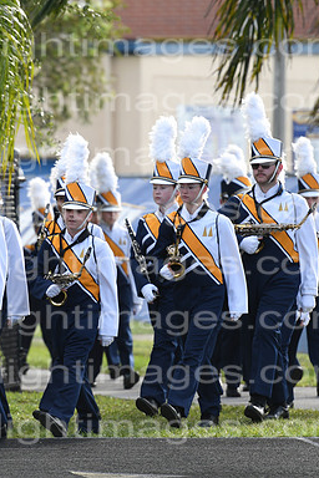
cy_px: 238
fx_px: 6021
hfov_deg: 3.0
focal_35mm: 453
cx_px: 66
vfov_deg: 4.6
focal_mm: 200
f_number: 4
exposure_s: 1/800
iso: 200
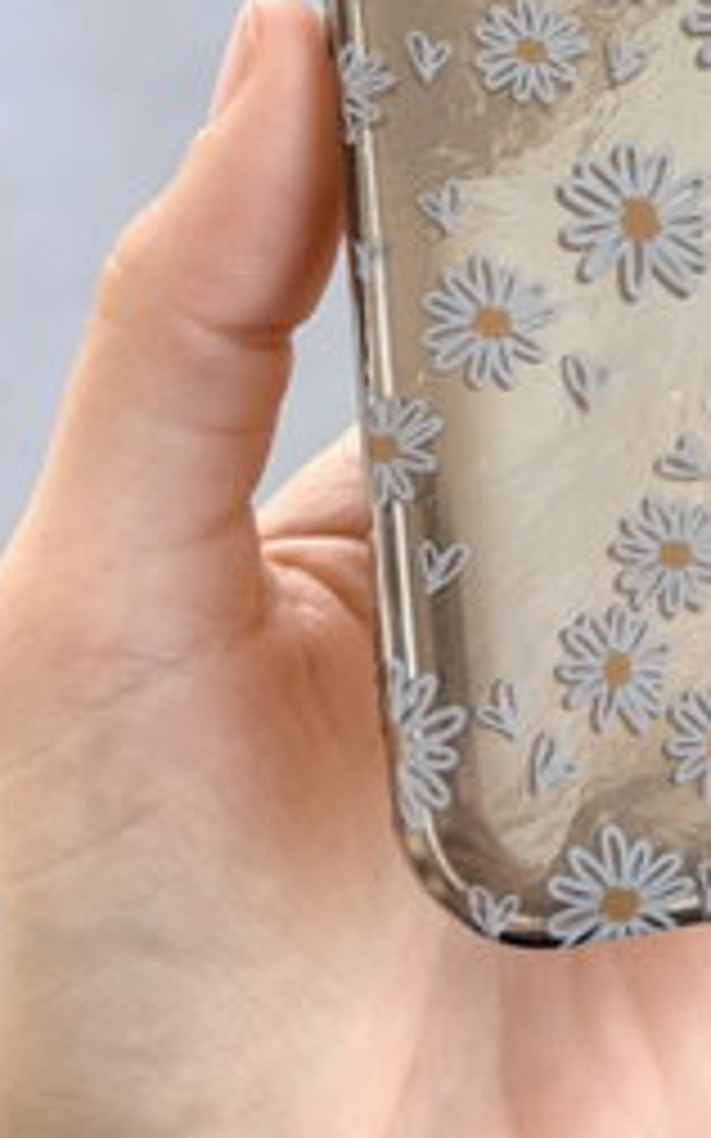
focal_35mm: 58
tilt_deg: -49.5
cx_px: 698
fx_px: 1799
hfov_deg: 21.6
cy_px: 115
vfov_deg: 33.3
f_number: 1.6
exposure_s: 1/121
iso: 100
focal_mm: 5.96
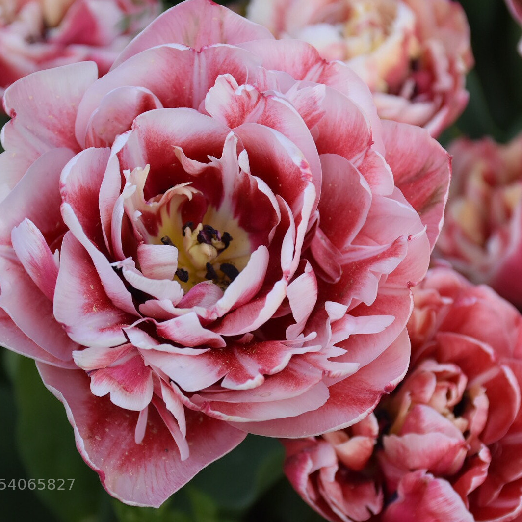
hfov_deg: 15.1
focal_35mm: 115
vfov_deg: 15.2
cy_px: 261
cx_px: 211
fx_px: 1962
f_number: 8
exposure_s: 1/500
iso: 800
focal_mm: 60
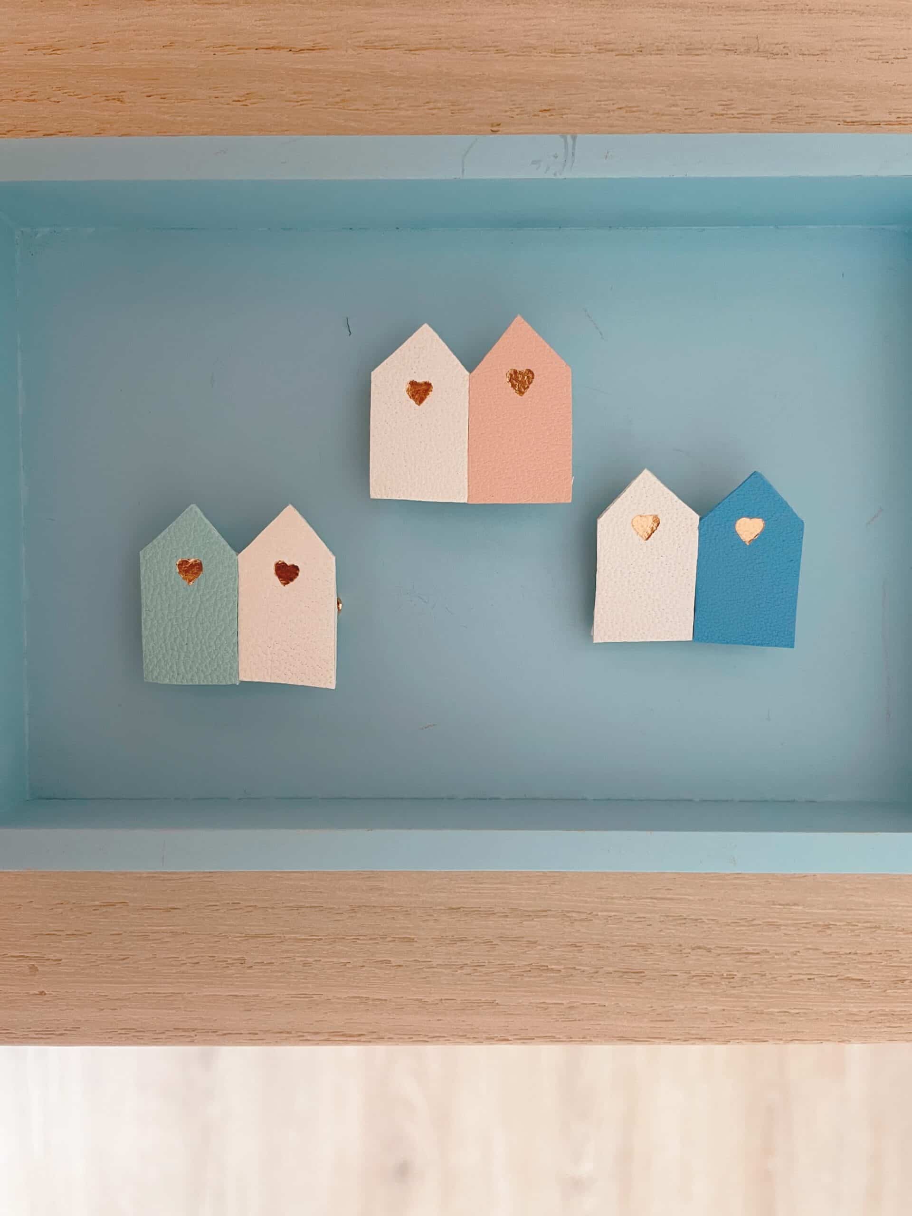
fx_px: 913
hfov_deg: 53.1
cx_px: 456
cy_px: 608
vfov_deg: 67.3
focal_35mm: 26
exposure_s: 1/60
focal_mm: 4.2
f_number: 1.6
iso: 200
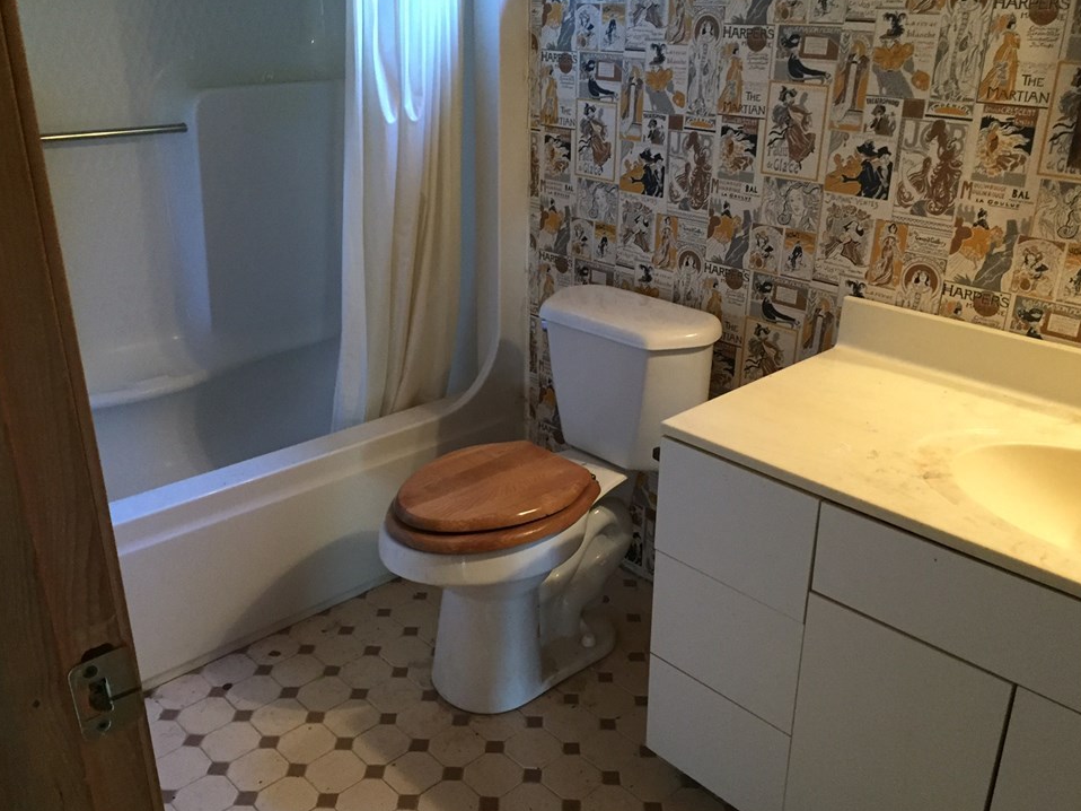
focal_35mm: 31
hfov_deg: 58.4
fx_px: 968
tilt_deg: -24.1
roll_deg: -0.6
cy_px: 424
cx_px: 533
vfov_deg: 45.4
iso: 250
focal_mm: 4.15
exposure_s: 1/20
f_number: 2.2
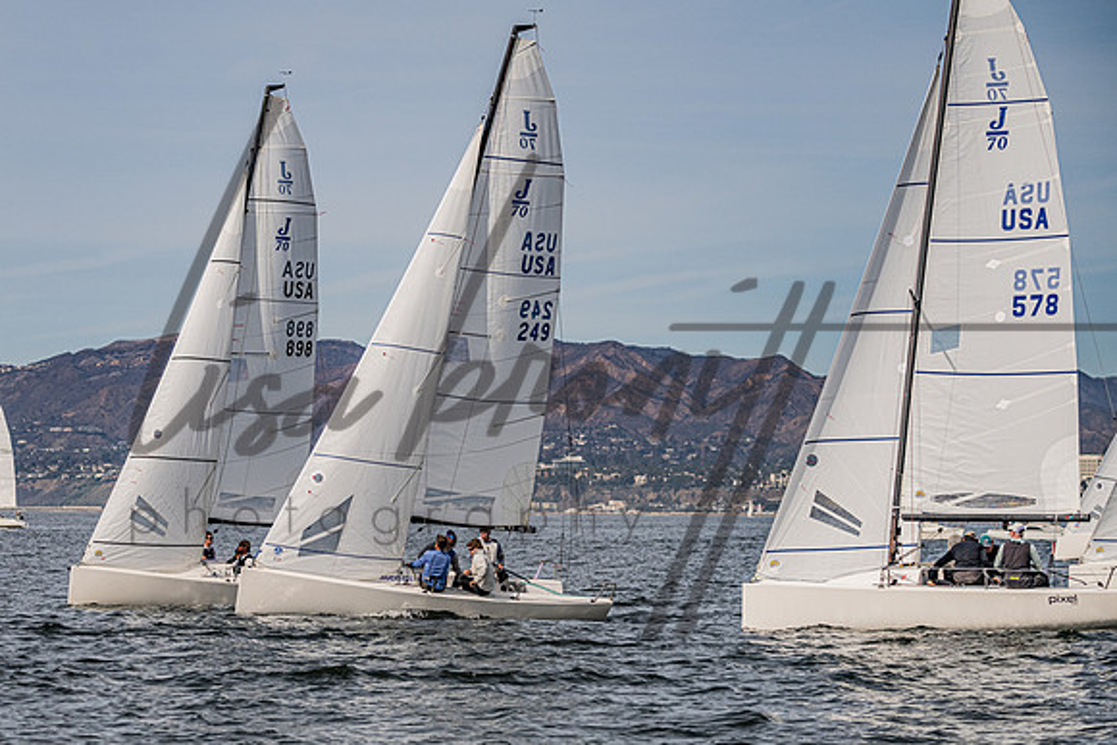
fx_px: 4093
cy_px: 464
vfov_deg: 10.4
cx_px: 386
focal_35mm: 132
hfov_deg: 15.5
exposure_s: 1/4000
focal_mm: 100
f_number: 5.6
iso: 320
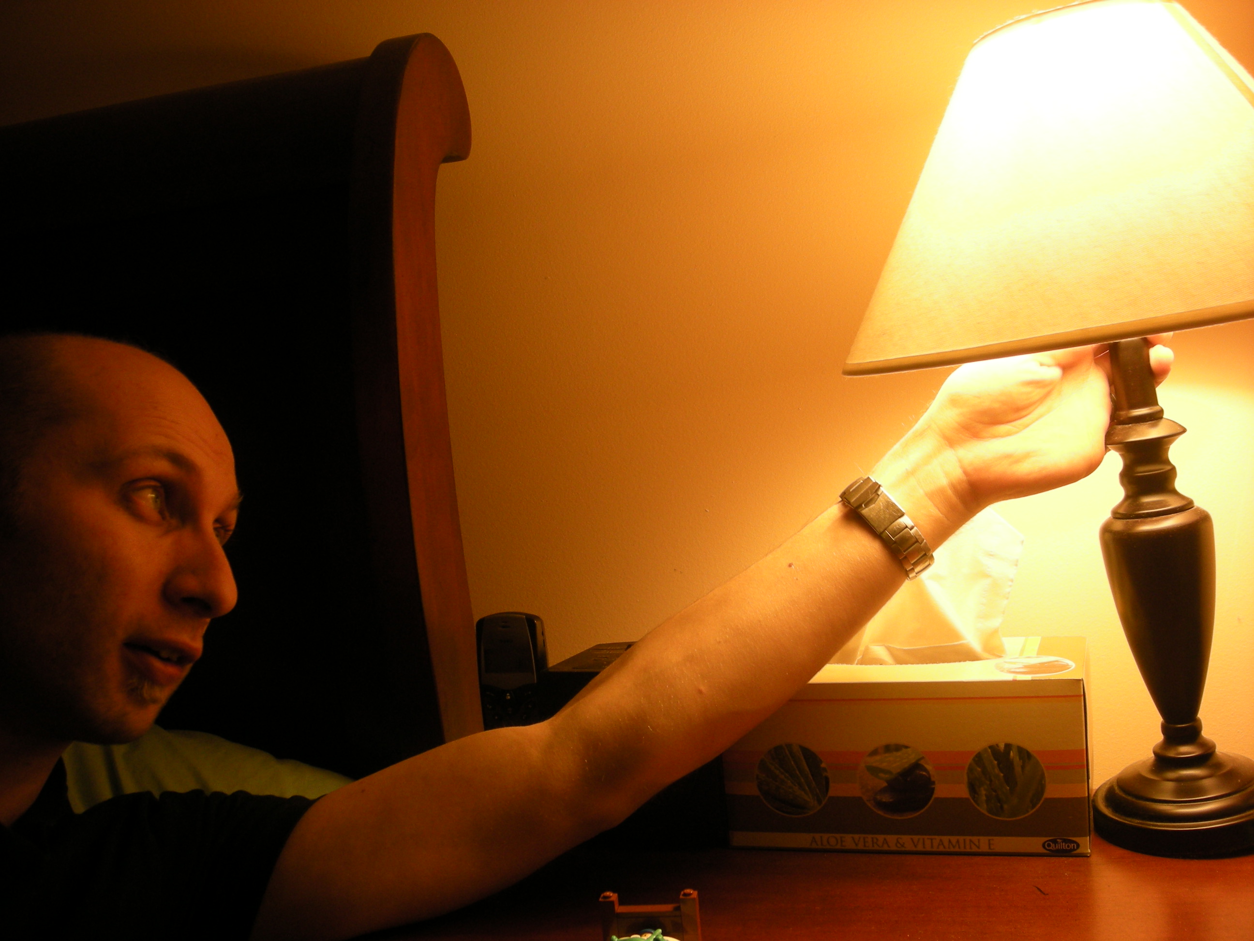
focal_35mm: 35
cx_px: 627
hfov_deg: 52.6
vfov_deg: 40.7
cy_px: 470
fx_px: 1268
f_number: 2.8
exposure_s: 1/7.9
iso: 102
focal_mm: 5.7
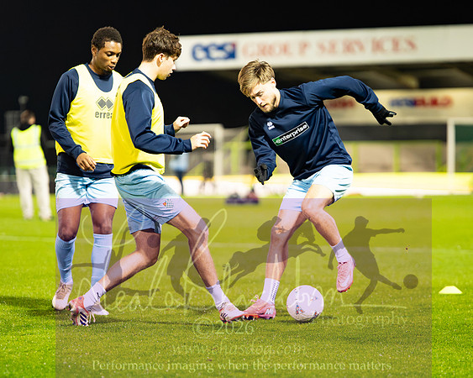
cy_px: 194
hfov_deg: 11.5
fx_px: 2349
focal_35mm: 168
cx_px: 257
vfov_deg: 9.2
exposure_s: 1/1600
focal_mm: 85
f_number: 1.4
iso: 3600
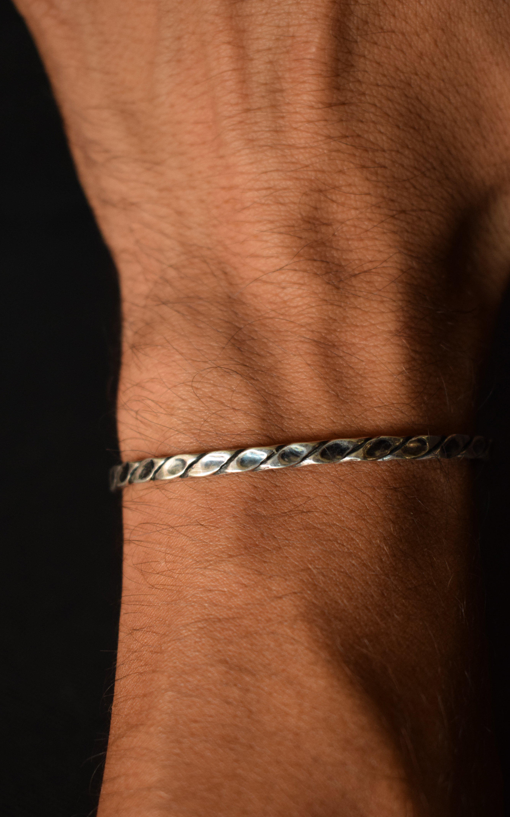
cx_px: 273
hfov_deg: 20.0
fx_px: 1446
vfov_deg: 31.5
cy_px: 424
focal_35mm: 65
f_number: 5
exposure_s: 1/30
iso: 1000
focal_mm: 40
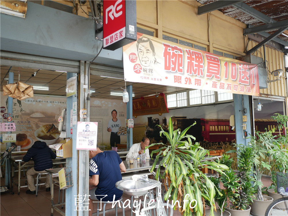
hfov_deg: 60.0
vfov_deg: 46.8
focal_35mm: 30
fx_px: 250
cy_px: 108
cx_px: 144
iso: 200
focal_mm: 15
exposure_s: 1/160
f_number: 2
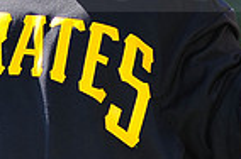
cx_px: 80
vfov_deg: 1.9
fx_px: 4923
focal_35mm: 737
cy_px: -39
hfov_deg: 2.8
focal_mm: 180
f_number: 4.5
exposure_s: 1/500
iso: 200
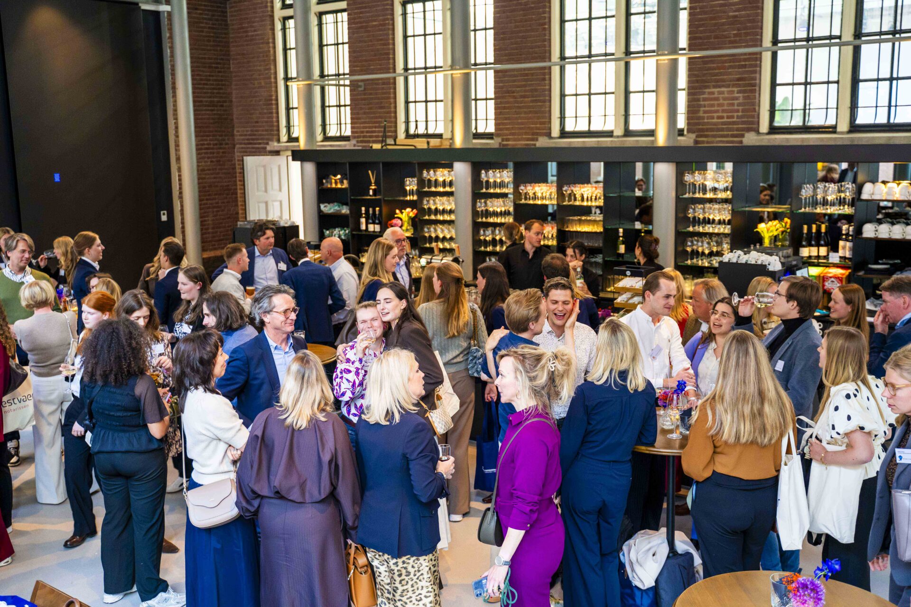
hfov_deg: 50.7
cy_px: 304
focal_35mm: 38
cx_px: 456
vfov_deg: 35.1
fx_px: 962
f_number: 2.8
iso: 1250
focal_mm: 38
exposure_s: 1/200
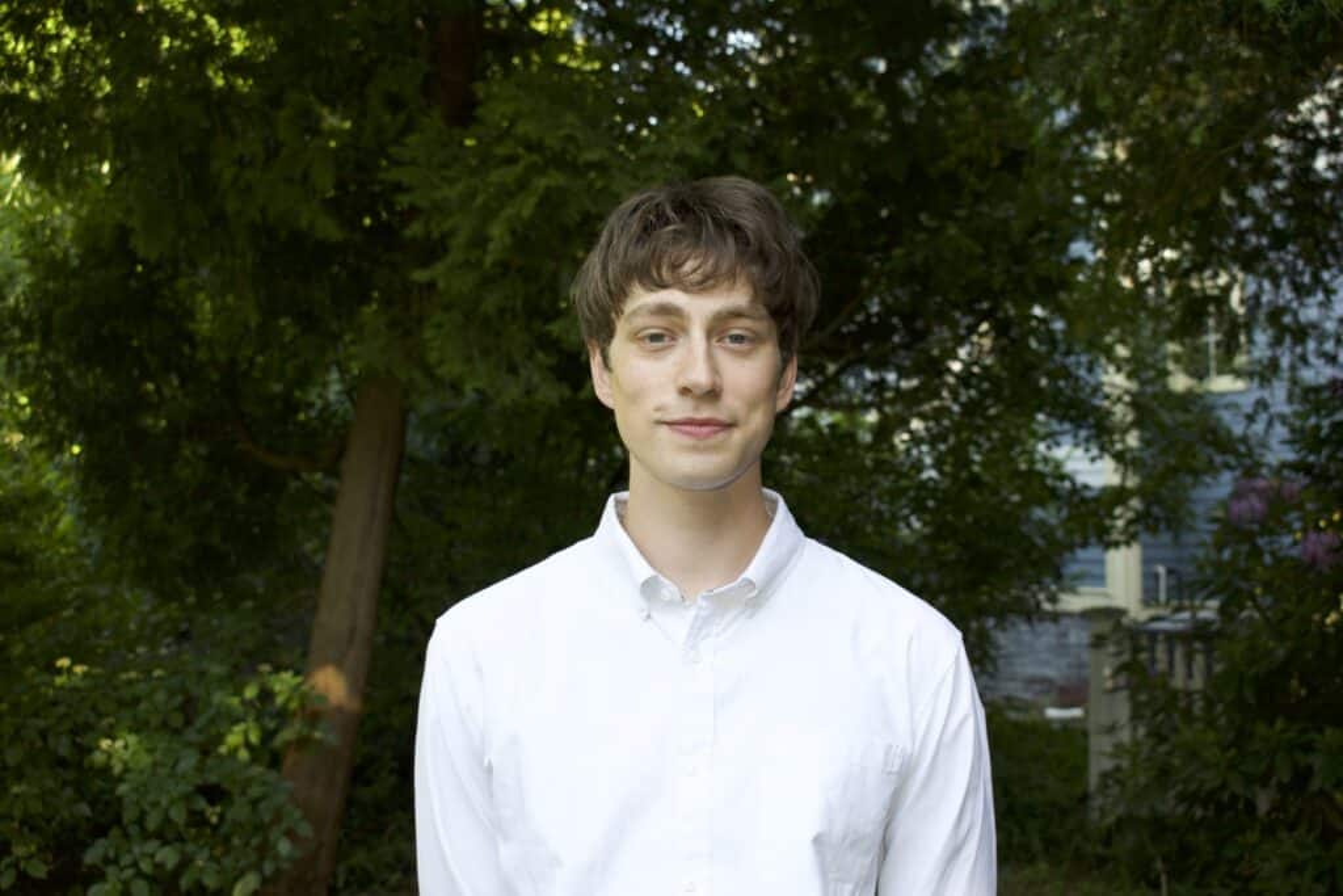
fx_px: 1791
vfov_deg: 28.1
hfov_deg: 41.1
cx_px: 672
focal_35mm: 48
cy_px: 448
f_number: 5.6
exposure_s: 1/125
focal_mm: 32
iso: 400
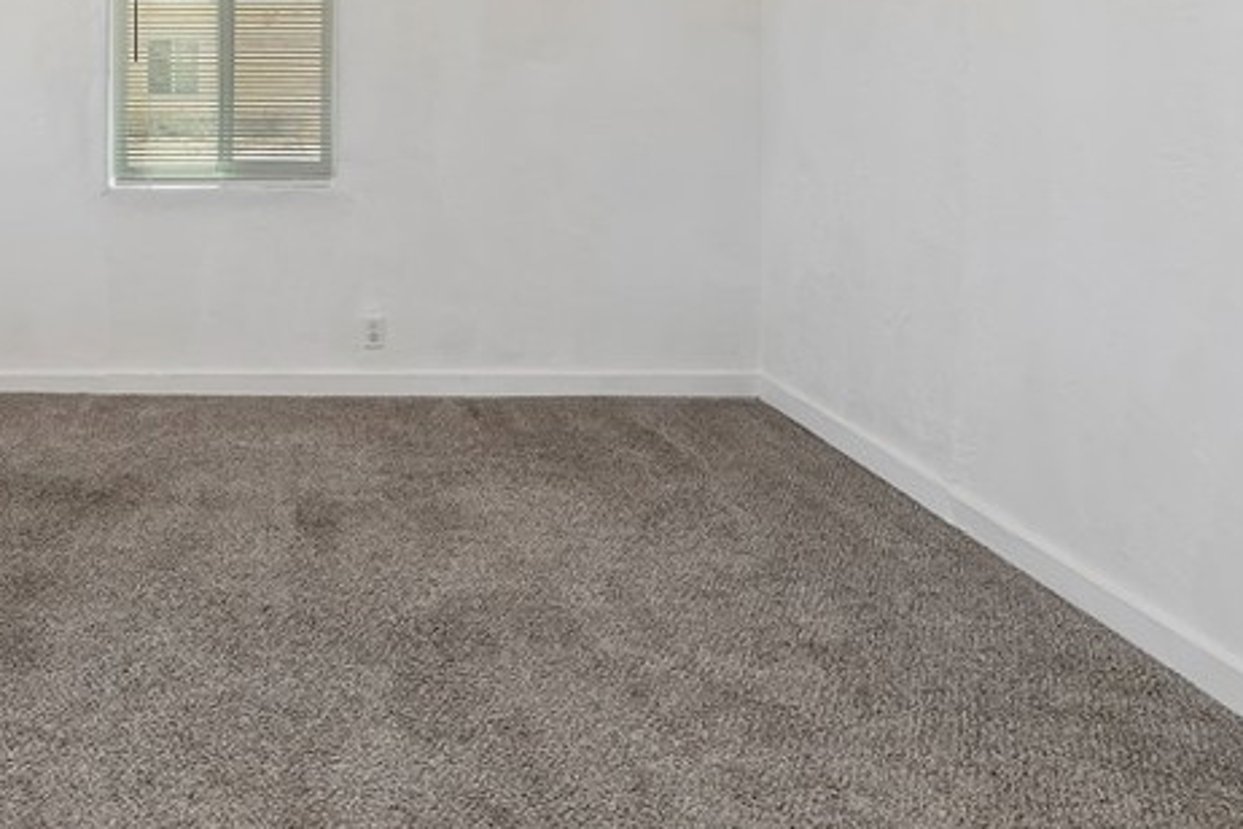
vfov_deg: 38.9
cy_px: 61
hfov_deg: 55.9
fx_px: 1070
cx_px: 245
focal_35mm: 31
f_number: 10
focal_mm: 14
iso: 500
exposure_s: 1/40
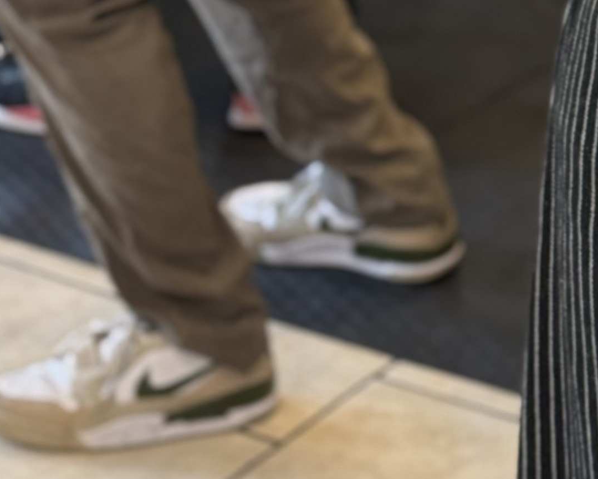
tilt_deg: -18.1
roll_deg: -2.2
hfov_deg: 10.7
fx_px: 3098
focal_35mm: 175
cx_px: 826
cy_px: -284
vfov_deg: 8.6
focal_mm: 6.76
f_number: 1.78
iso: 125
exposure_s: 1/60
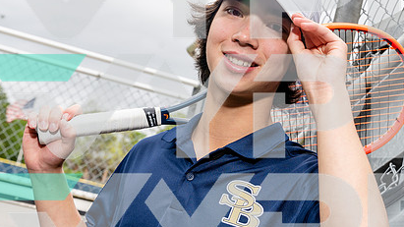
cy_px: 107
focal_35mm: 68
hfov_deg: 31.0
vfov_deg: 17.7
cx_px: 234
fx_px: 728
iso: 200
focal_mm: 46
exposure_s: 1/160
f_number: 8
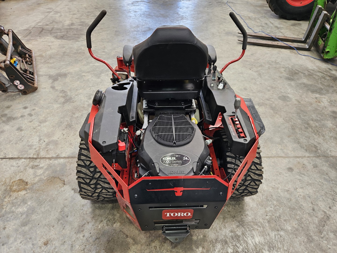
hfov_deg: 73.9
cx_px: 168
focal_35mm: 23
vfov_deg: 58.9
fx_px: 224
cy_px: 126
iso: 125
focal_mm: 5.4
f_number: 1.8
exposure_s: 1/180
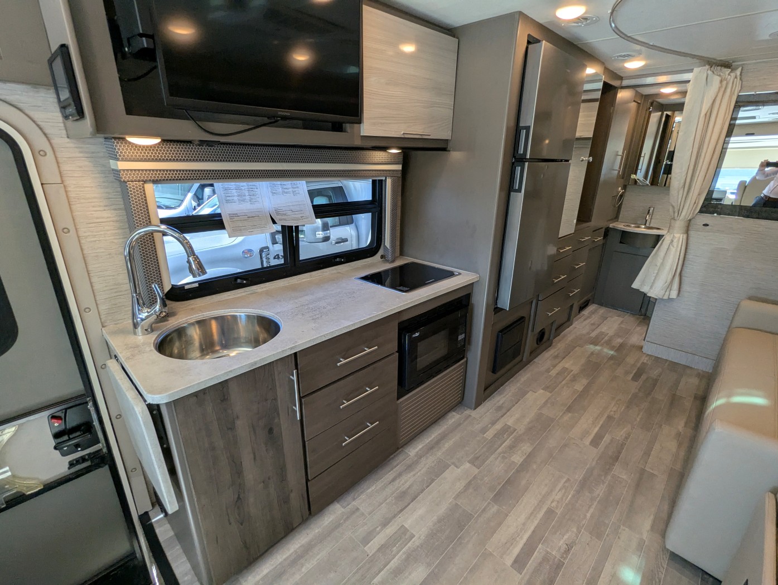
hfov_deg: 94.4
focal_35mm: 16
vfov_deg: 78.2
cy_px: 292
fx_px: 360
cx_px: 389
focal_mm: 2.35
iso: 138
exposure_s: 1/228
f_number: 2.2
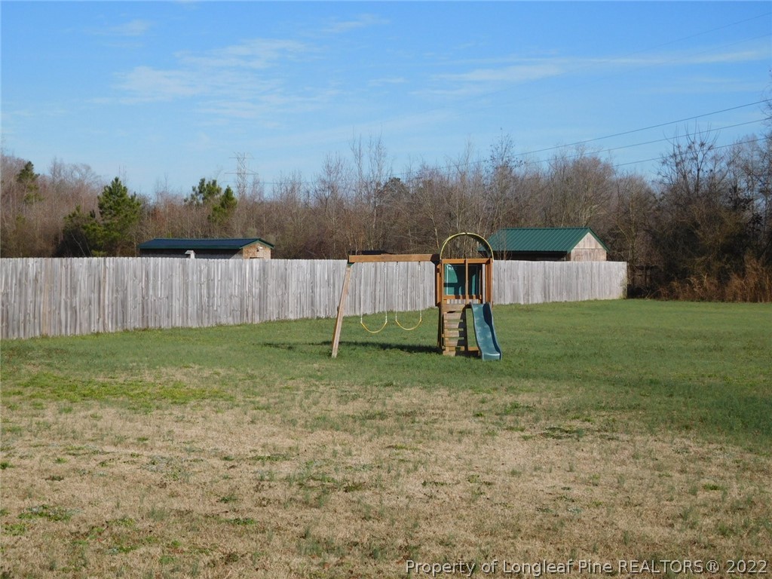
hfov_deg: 38.2
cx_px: 386
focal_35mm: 50
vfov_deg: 29.1
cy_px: 290
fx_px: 1115
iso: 125
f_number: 4.1
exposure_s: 1/1250
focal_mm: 8.9
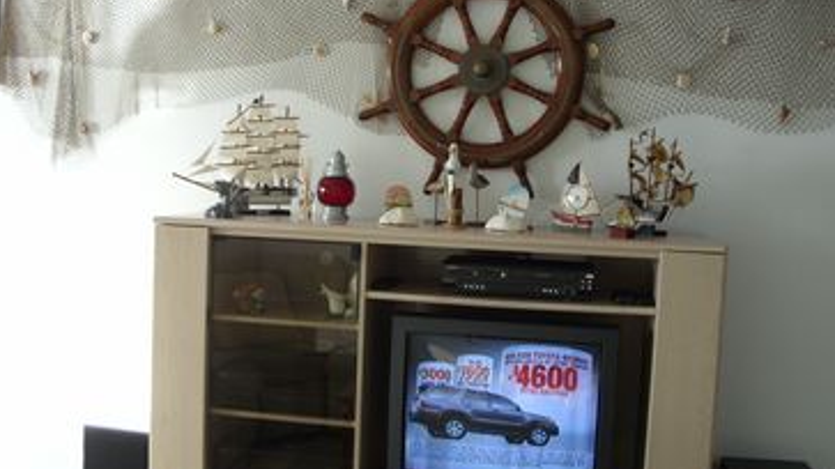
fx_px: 930
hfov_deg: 48.4
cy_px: 232
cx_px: 416
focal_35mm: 42
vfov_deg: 28.3
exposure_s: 1/30
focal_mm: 6.3
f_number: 2.8
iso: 100
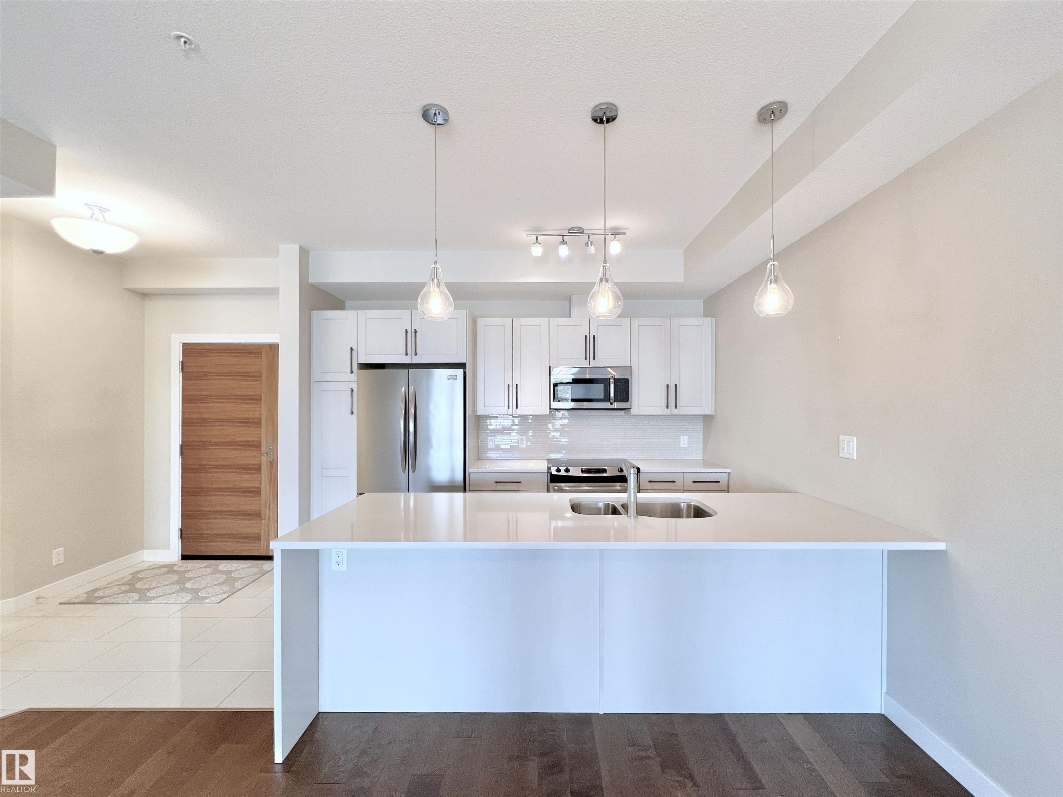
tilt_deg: +0.6
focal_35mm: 13
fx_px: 399
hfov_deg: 106.2
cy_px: 398
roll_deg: +0.4
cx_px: 532
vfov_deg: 89.9
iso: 160
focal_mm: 1.57
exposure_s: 1/120
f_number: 1.8
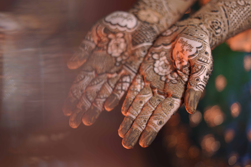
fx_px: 349
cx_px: 126
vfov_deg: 27.0
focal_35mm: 50
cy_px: 84
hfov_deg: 39.6
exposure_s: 1/100
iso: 80
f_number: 1.8
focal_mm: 50
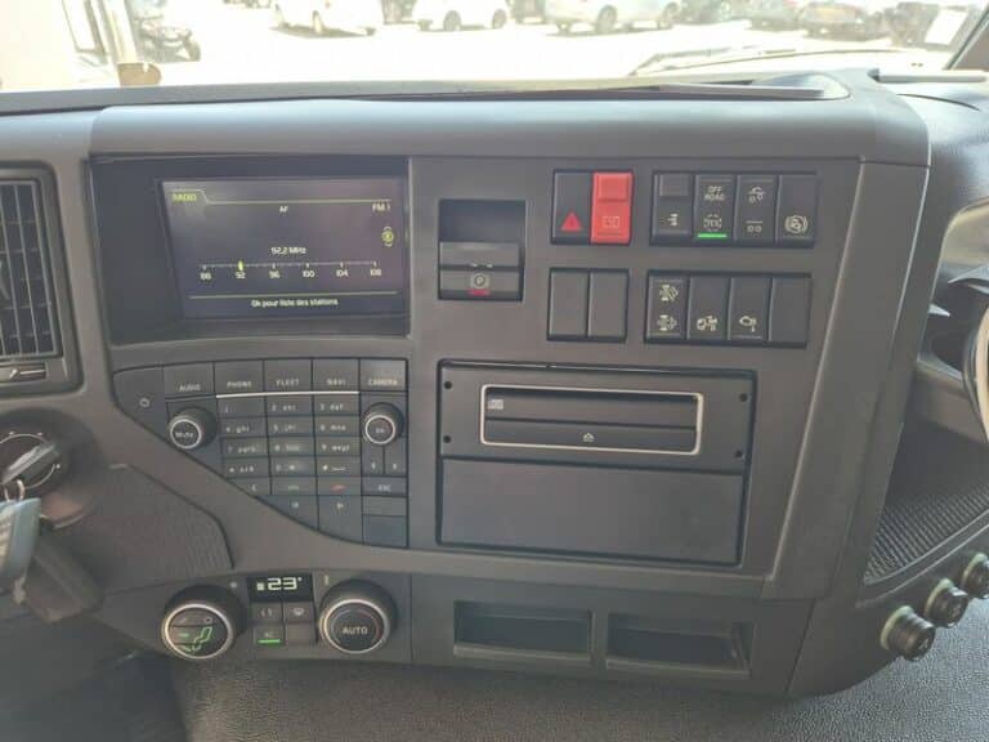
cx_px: 494
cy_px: 371
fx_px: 657
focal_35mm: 23
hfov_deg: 73.9
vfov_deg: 58.9
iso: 160
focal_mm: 5.4
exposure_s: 1/180
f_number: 1.8
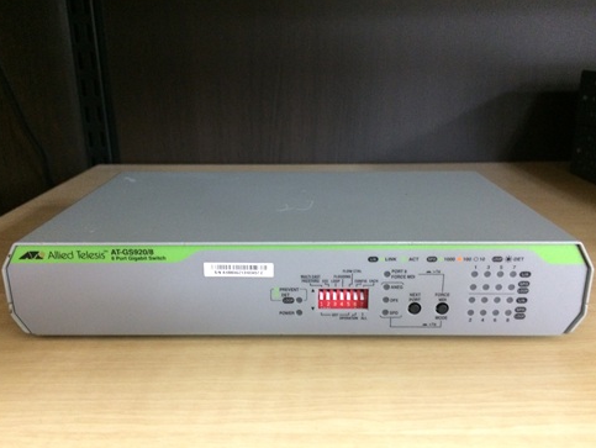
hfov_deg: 59.9
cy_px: 228
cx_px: 291
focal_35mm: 30
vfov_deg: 46.8
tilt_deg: -17.1
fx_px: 517
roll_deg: +1.3
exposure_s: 1/15
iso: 320
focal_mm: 4.15
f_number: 2.2
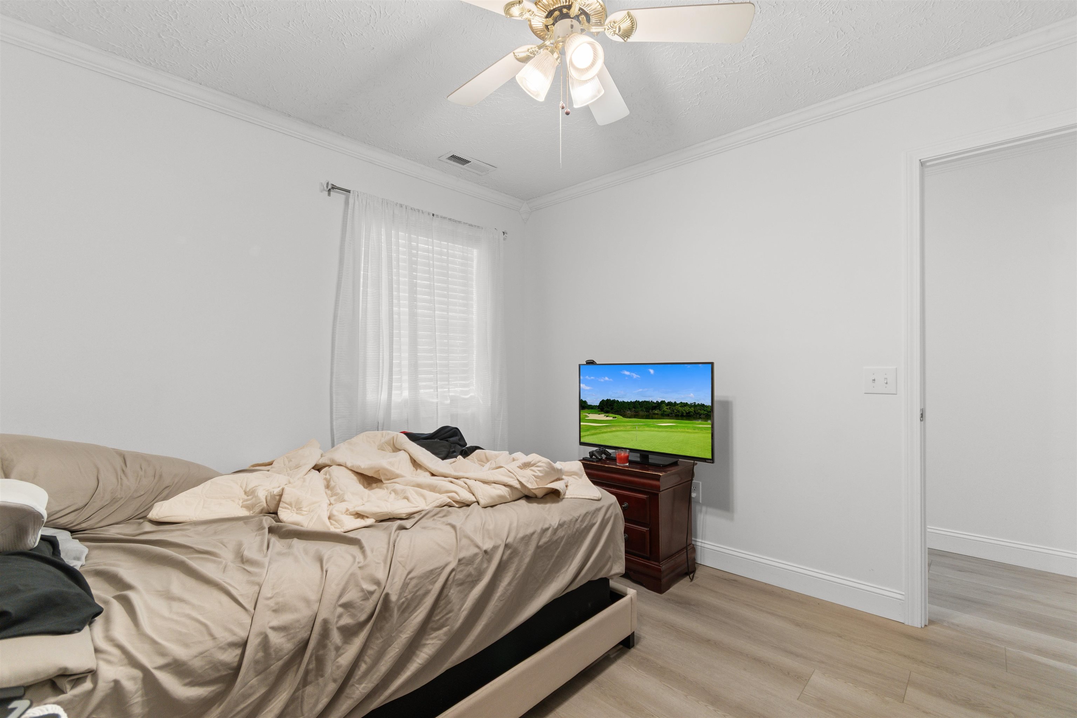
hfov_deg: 100.4
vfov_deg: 77.3
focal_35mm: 15
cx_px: 538
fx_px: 449
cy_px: 359
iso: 100
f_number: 4.5
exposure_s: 1
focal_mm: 10
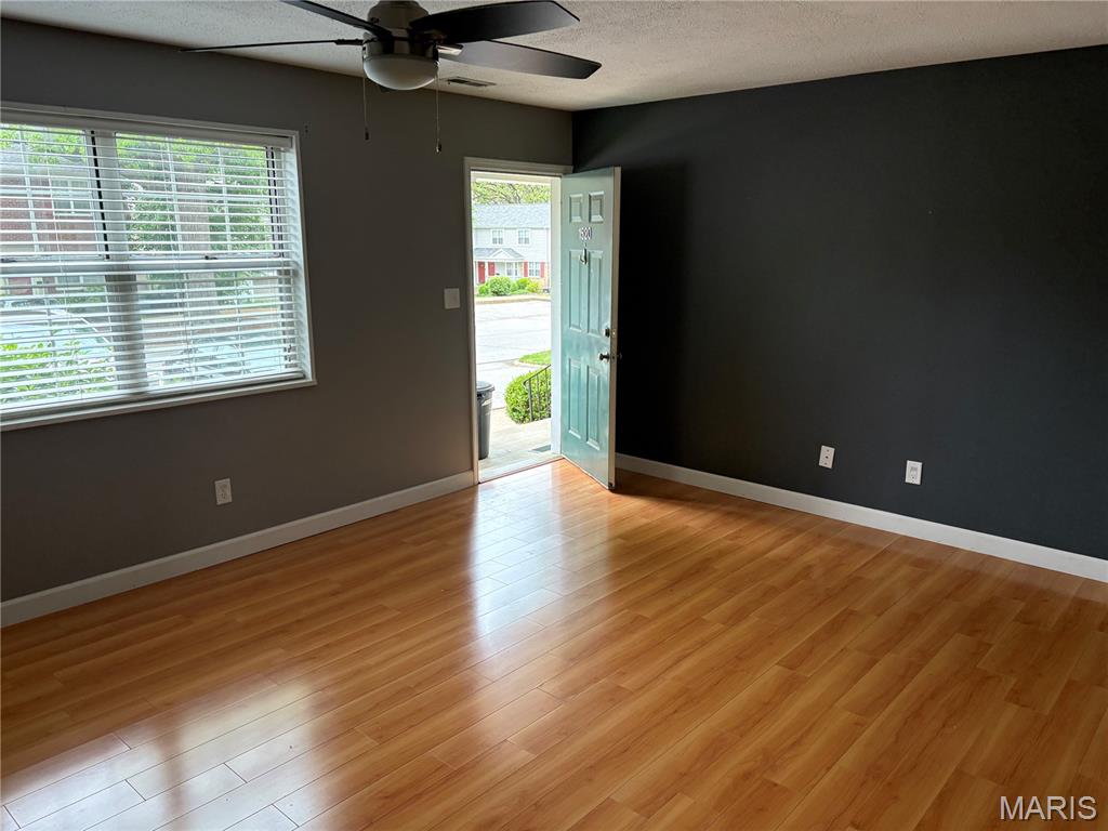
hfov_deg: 67.3
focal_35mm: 26
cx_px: 554
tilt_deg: -13.6
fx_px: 832
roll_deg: -0.1
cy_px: 416
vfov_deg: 53.1
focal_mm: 5.96
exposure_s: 1/60
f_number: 1.6
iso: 160
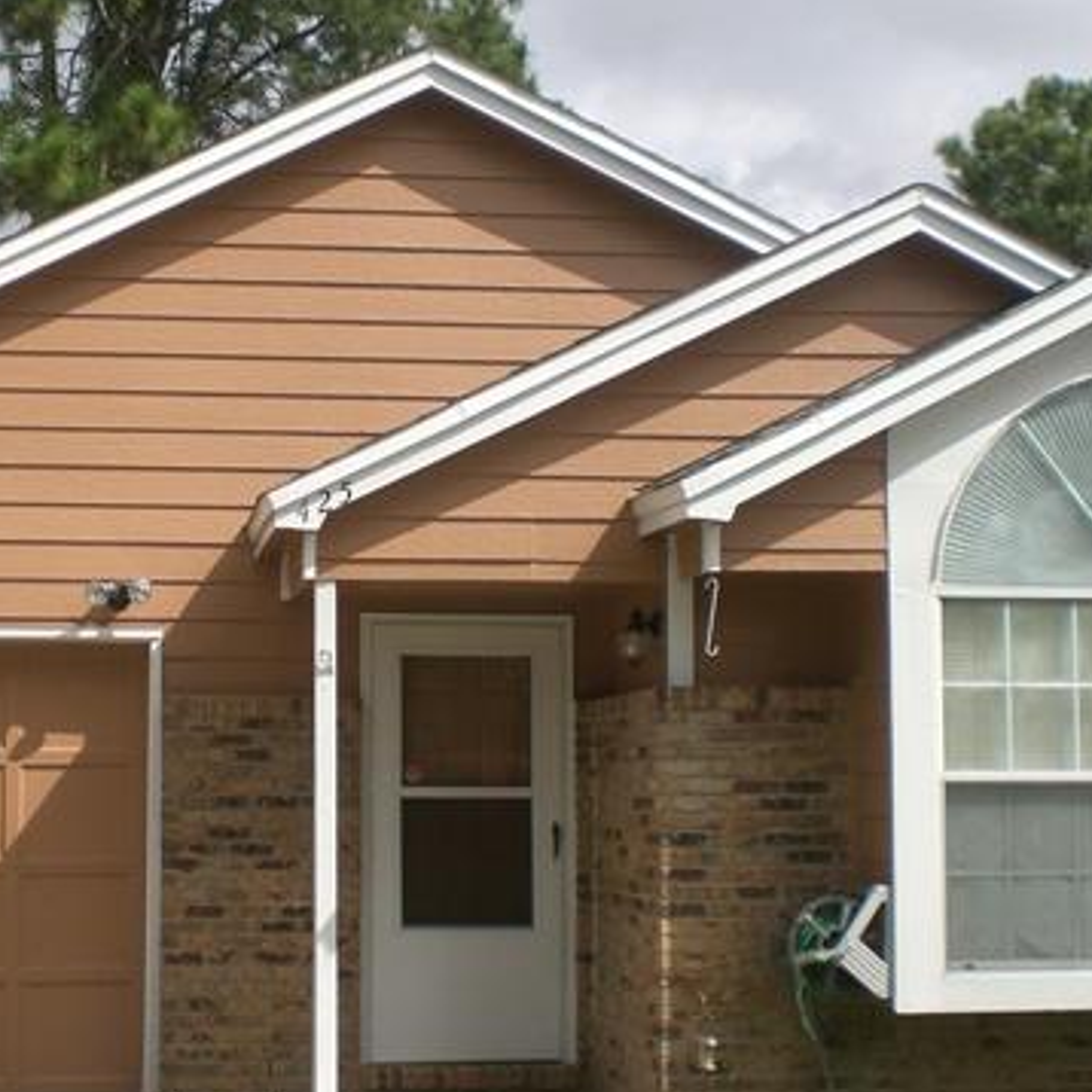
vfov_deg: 26.1
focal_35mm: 66
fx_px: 2356
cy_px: 650
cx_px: 458
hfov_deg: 26.1
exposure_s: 1/500
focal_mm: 6.3
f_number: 4.4
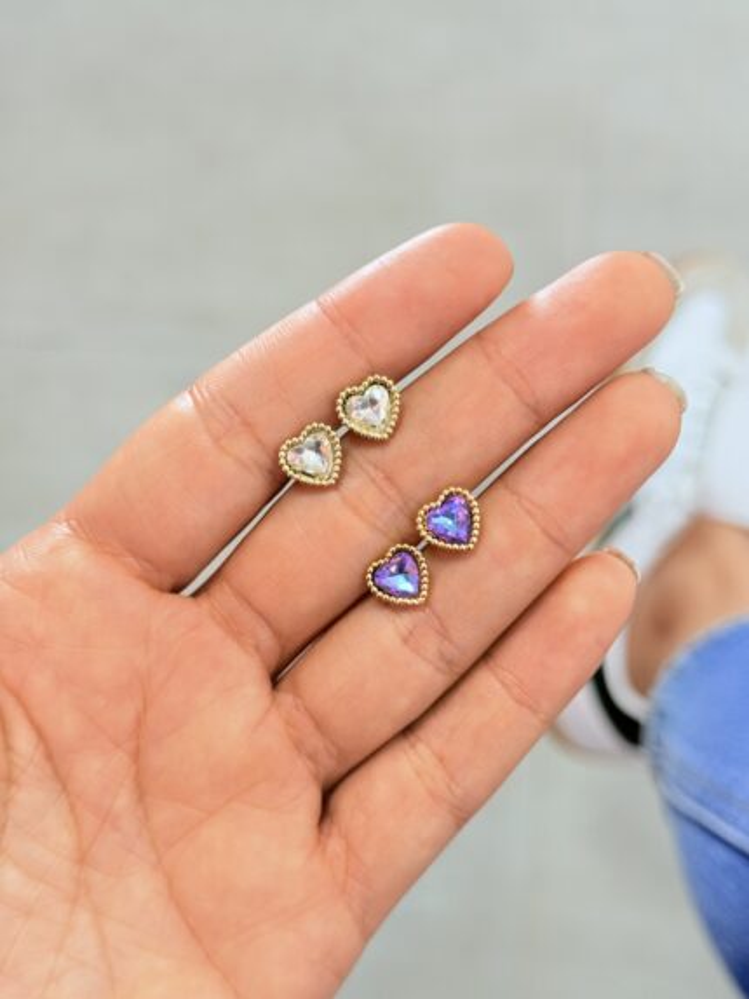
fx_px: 1384
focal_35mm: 48
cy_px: 500
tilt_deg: -59.5
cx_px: 374
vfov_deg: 39.6
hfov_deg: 30.3
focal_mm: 6.76
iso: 125
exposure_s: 1/60
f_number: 1.78
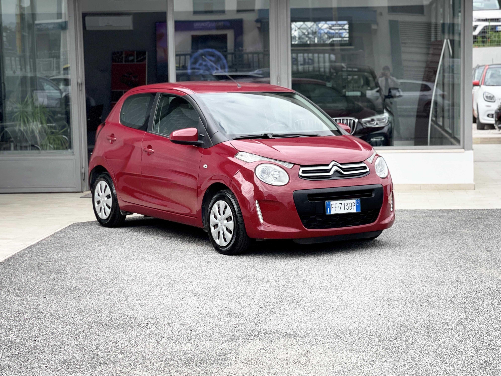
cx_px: 250
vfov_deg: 22.9
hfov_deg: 30.3
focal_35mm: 64
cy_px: 188
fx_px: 926
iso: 32
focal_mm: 7.5
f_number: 2.2
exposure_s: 1/626
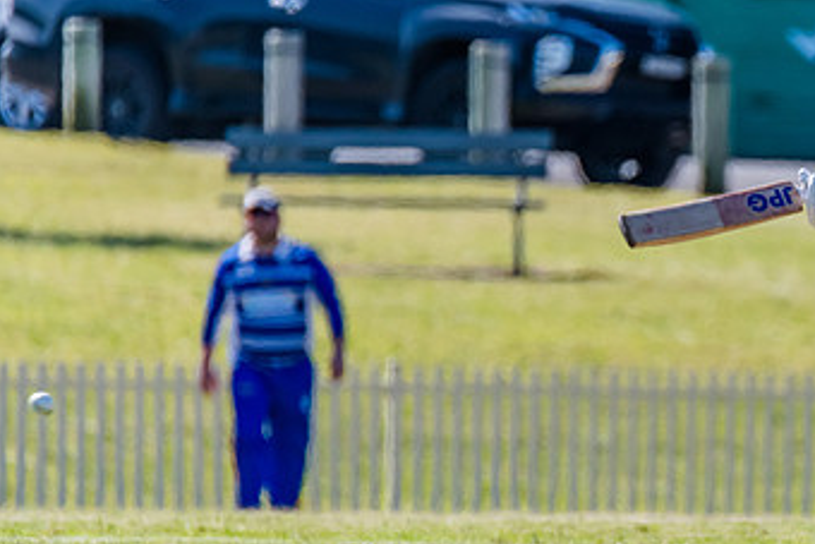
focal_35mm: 1106
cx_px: 747
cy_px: 303
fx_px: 25048
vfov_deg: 1.2
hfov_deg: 1.9
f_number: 6.3
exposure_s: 1/2000
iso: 640
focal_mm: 600
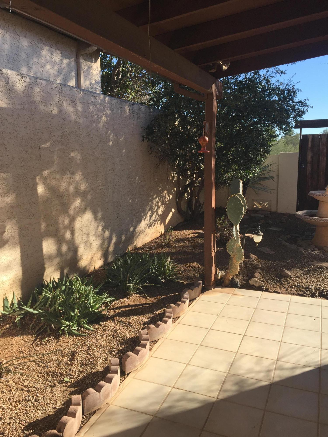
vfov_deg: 61.7
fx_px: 366
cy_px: 218
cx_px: 164
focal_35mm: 29
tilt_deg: -9.8
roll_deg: +1.3
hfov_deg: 48.2
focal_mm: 4.15
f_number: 2.2
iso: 32
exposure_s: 1/1014
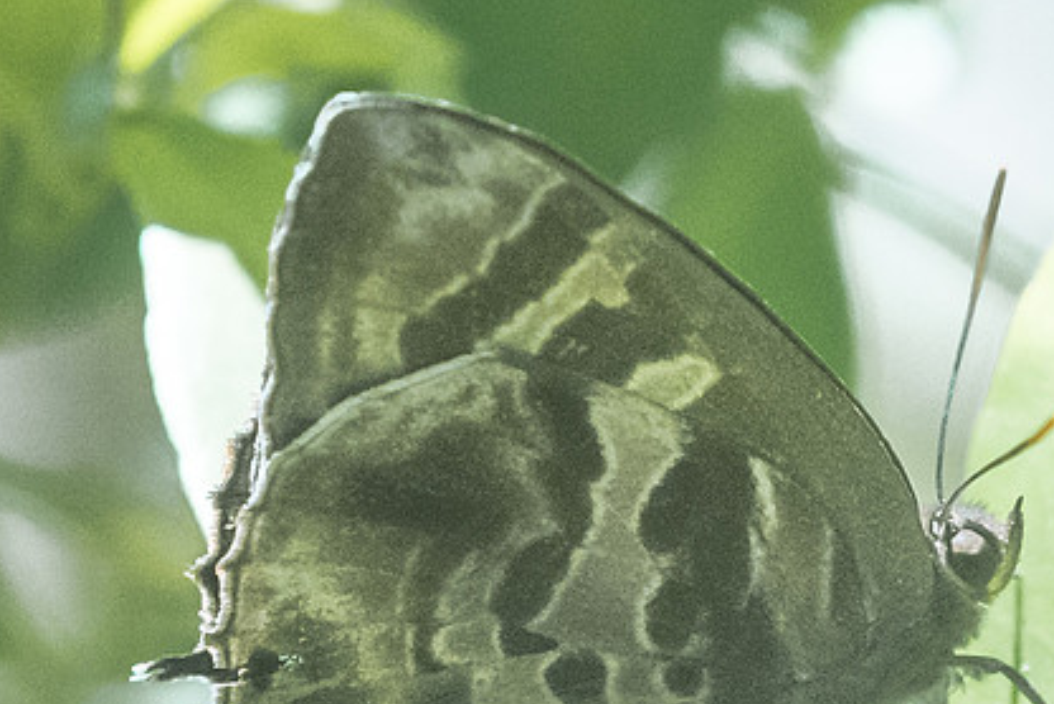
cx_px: 715
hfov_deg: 1.9
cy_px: 551
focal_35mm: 1065
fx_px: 31201
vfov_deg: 1.3
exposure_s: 1/4000
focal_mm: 150
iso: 1250
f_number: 5
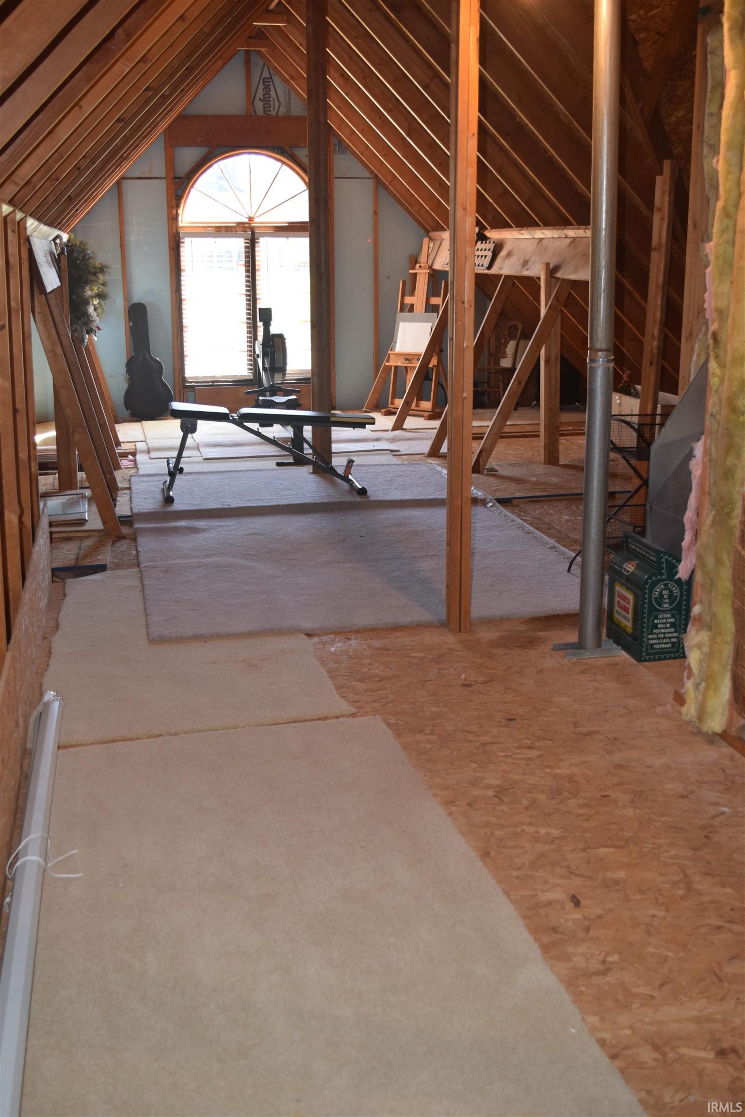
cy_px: 558
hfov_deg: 35.5
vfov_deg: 51.3
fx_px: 1164
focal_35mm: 38
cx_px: 372
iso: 800
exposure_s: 1/100
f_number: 5
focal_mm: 25
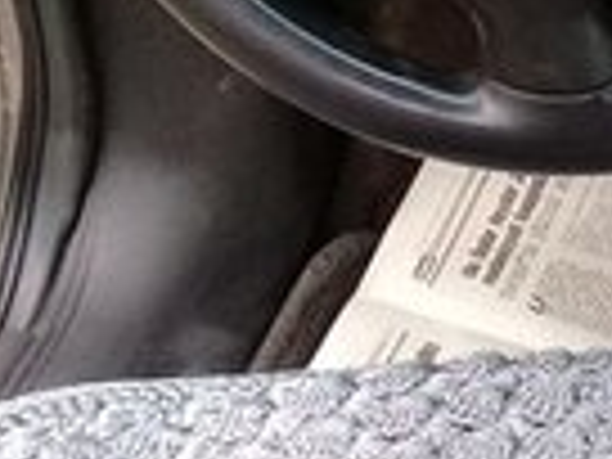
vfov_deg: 9.6
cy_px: -268
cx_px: 1170
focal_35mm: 150
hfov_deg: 11.9
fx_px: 2652
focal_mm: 3.3
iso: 64
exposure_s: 1/33
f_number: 2.2
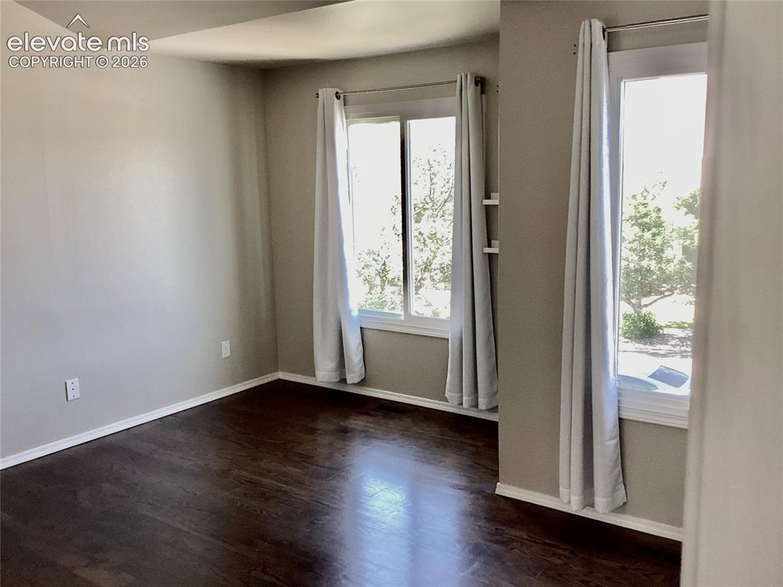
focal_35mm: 31
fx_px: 701
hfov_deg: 58.4
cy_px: 294
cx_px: 392
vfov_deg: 45.4
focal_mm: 3.3
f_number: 2.4
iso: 64
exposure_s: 1/60
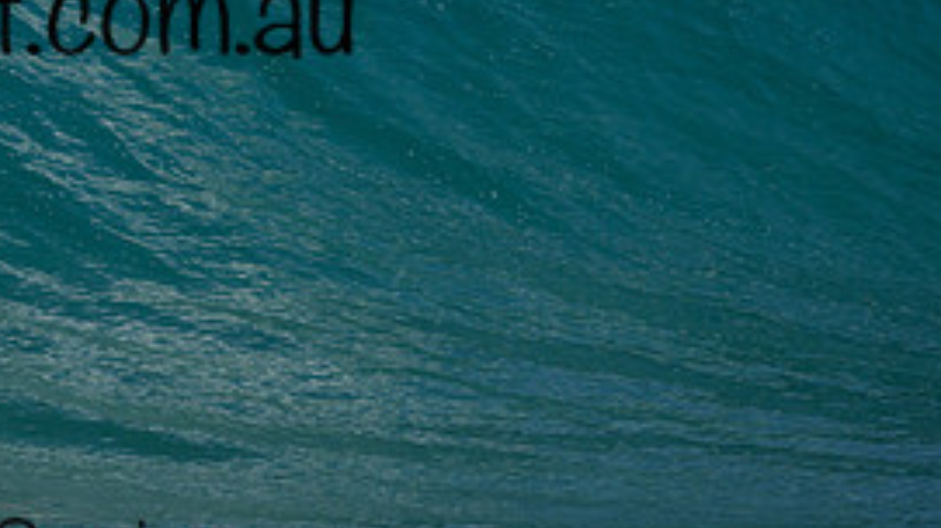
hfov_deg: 1.0
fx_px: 54108
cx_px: -105
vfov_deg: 0.6
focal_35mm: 2170
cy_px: -48
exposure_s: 1/2000
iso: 360
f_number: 6.3
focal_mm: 800
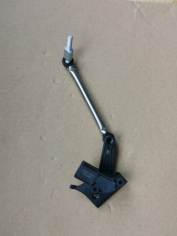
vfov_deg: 42.1
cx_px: 88
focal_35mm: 45
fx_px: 307
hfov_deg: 32.2
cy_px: 118
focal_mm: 5.58
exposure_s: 1/105
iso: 50
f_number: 1.8
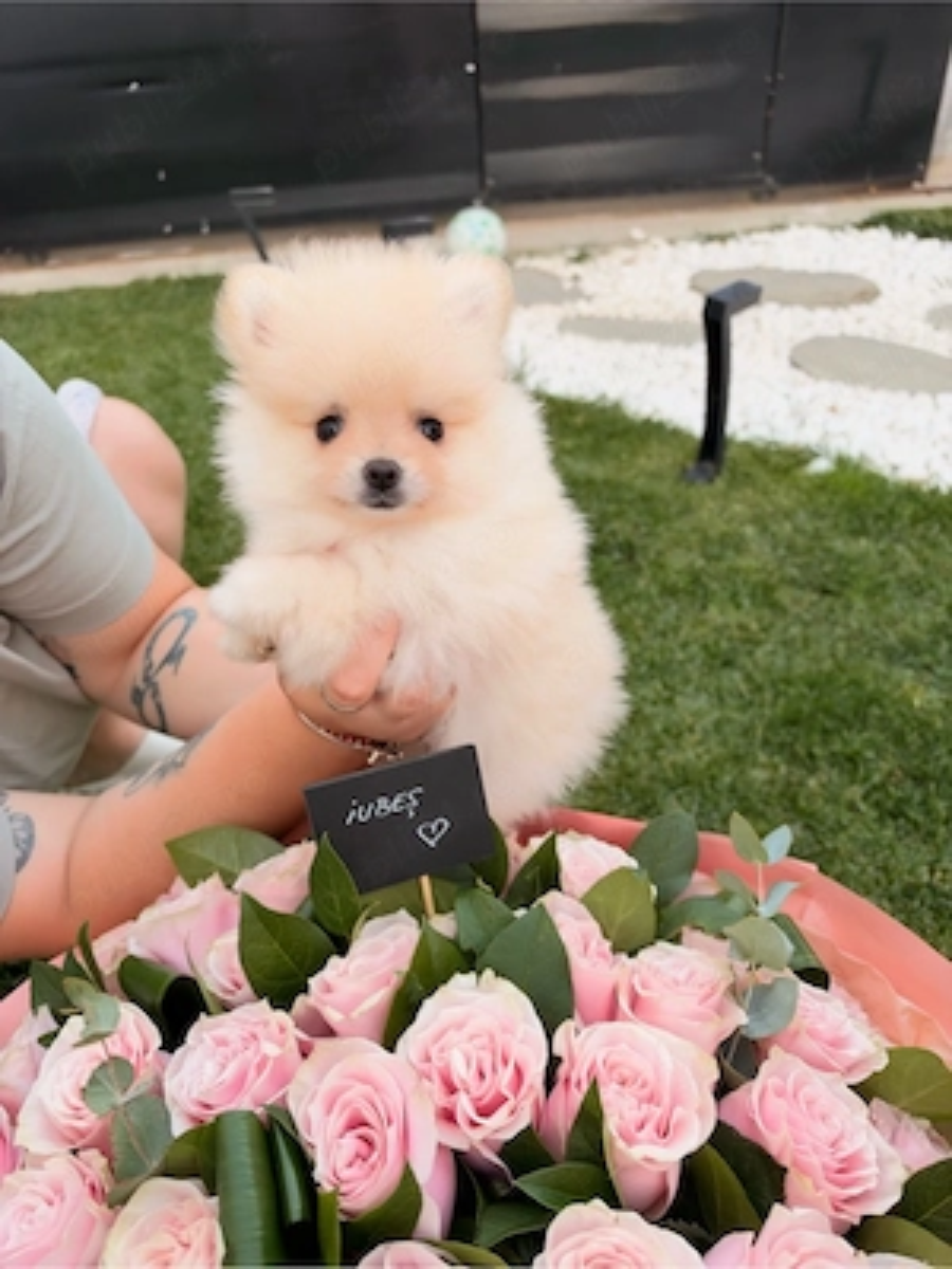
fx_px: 880
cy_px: 634
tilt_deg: -38.8
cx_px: 476
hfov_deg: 56.8
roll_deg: +5.0
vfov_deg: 71.6
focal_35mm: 24
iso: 80
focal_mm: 6.93
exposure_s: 1/121
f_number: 1.8
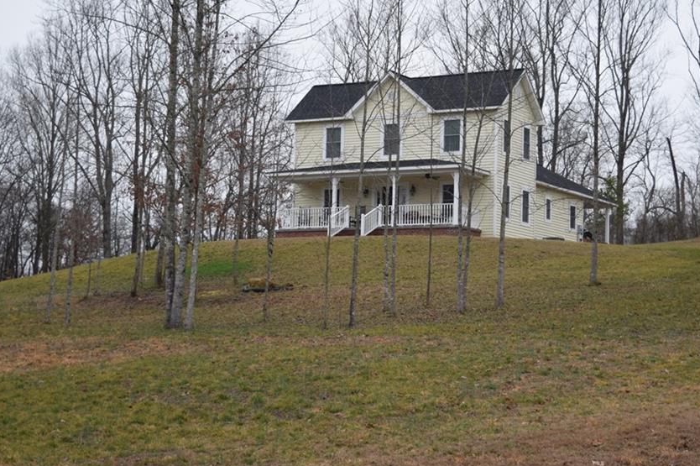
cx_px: 386
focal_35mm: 70
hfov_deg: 28.8
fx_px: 1360
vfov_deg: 19.4
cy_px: 246
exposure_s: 1/250
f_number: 4.8
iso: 100
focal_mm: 38
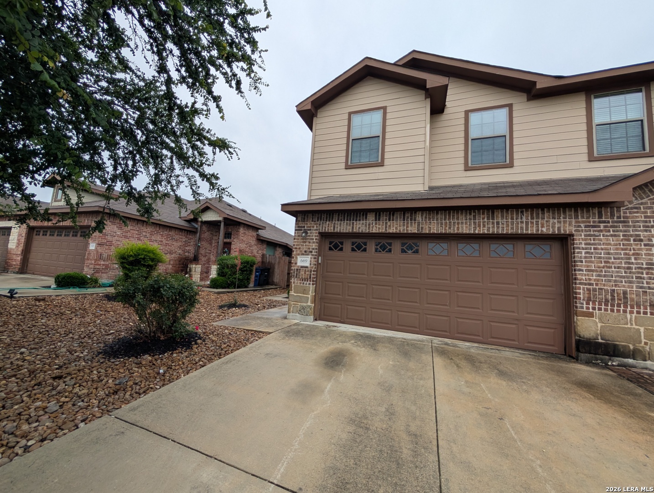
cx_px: 327
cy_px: 246
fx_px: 227
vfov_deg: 94.7
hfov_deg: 110.5
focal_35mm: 12
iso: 56
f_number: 1.7
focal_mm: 2.02
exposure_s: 1/1009
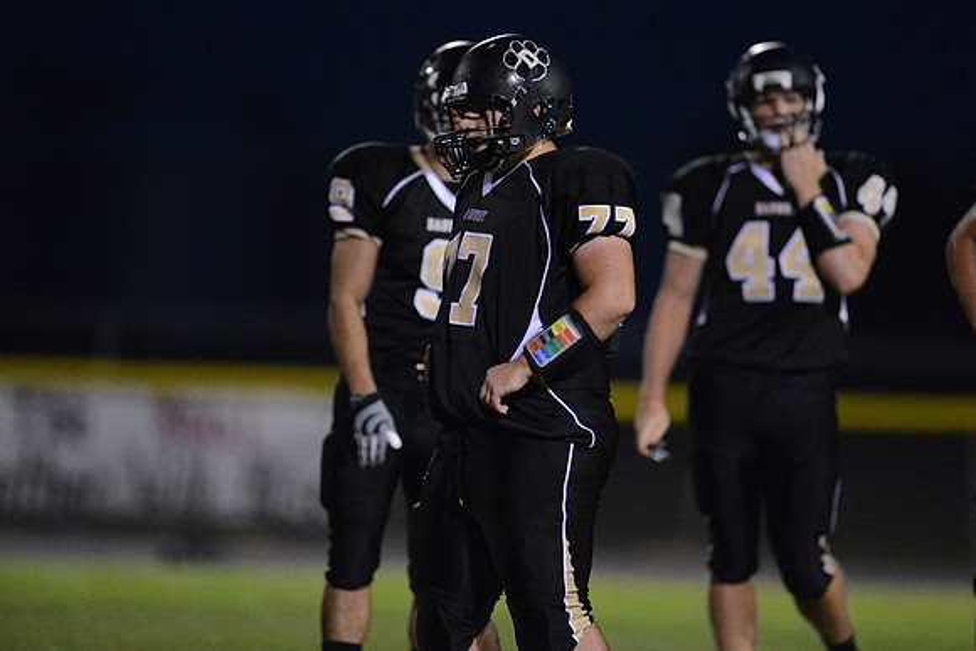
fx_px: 10846
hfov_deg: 5.2
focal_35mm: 400
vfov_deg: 3.4
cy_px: 326
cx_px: 488
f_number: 2.8
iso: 12800
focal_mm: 400
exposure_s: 1/800
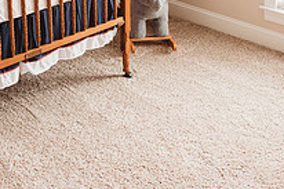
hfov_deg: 28.5
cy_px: -54
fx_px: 560
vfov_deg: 17.9
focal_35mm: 71
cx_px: 138
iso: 1600
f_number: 2.2
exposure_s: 1/160
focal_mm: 24
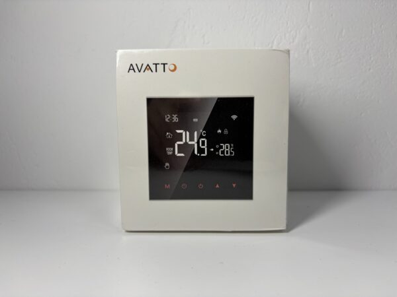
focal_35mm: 26
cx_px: 198
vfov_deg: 53.1
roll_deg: -0.6
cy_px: 148
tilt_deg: -6.2
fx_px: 298
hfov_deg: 67.3
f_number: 1.6
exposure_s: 1/170
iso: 32
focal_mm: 5.96
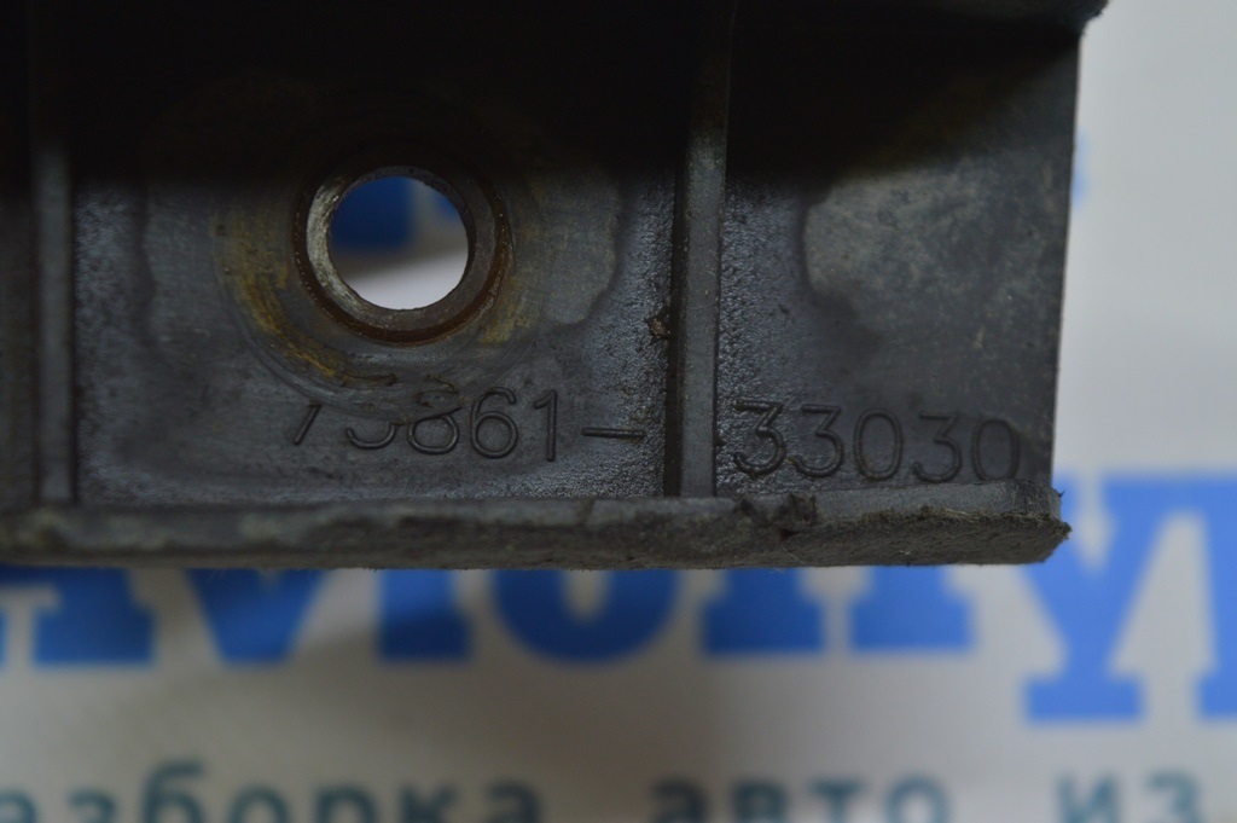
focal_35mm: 82
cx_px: 618
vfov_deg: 16.5
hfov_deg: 24.6
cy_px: 412
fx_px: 2832
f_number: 5.6
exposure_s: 1/50
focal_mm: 55
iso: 400
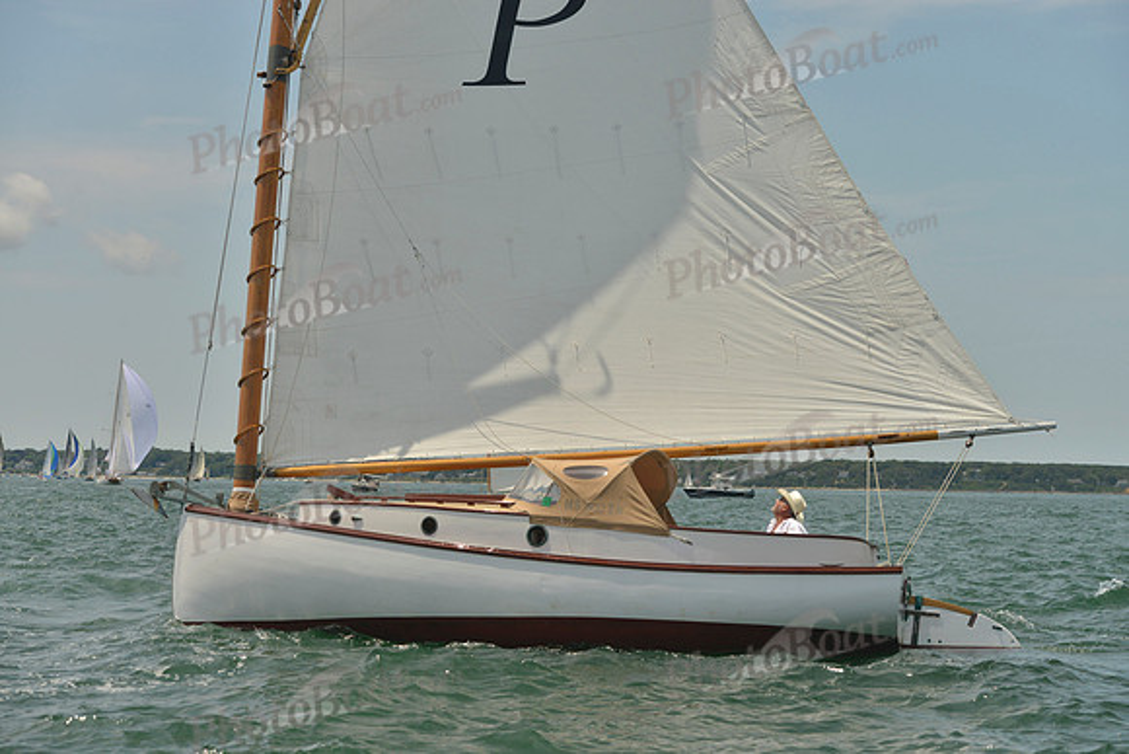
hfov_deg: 28.8
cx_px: 564
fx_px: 2196
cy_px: 377
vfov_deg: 19.5
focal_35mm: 70
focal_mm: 70
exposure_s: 1/1600
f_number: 6.3
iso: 400
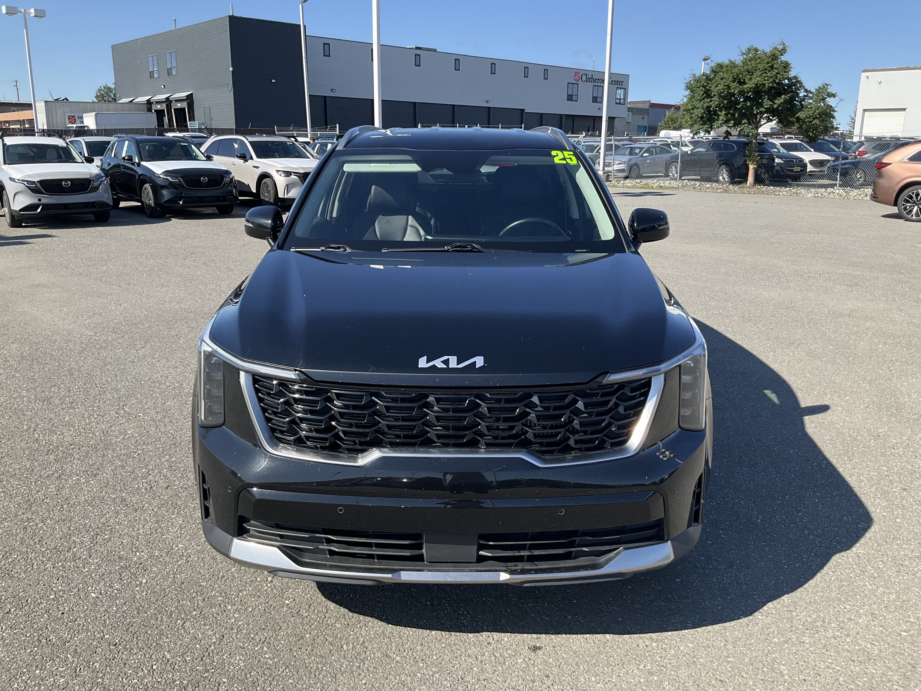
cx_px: 460
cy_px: 346
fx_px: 772
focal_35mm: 29
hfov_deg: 61.7
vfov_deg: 48.2
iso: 25
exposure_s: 1/962
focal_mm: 3
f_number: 1.8
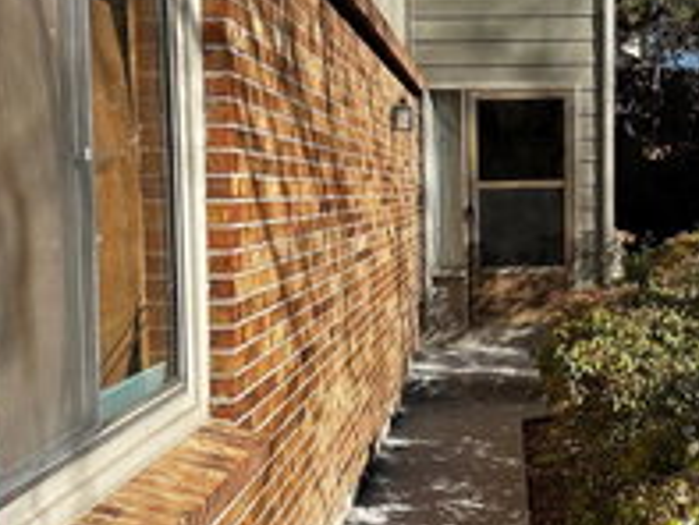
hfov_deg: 36.1
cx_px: 509
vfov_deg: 28.1
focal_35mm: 52
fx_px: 1051
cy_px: 255
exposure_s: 1/2967
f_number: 1.78
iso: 80
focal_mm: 6.86
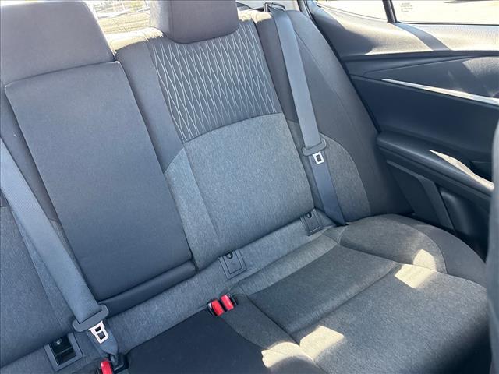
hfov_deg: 71.6
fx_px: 346
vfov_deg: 56.8
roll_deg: +12.4
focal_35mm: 24
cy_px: 187
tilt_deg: -25.6
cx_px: 250
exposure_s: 1/60
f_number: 1.78
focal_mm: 6.76
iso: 500
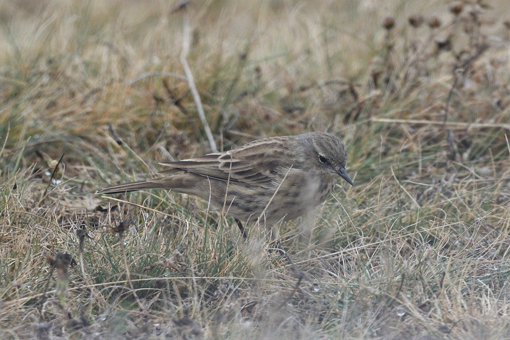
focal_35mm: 750
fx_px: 10624
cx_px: 255
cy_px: 170
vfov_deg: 1.8
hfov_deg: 2.7
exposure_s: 1/1600
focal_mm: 500
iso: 1000
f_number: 5.6
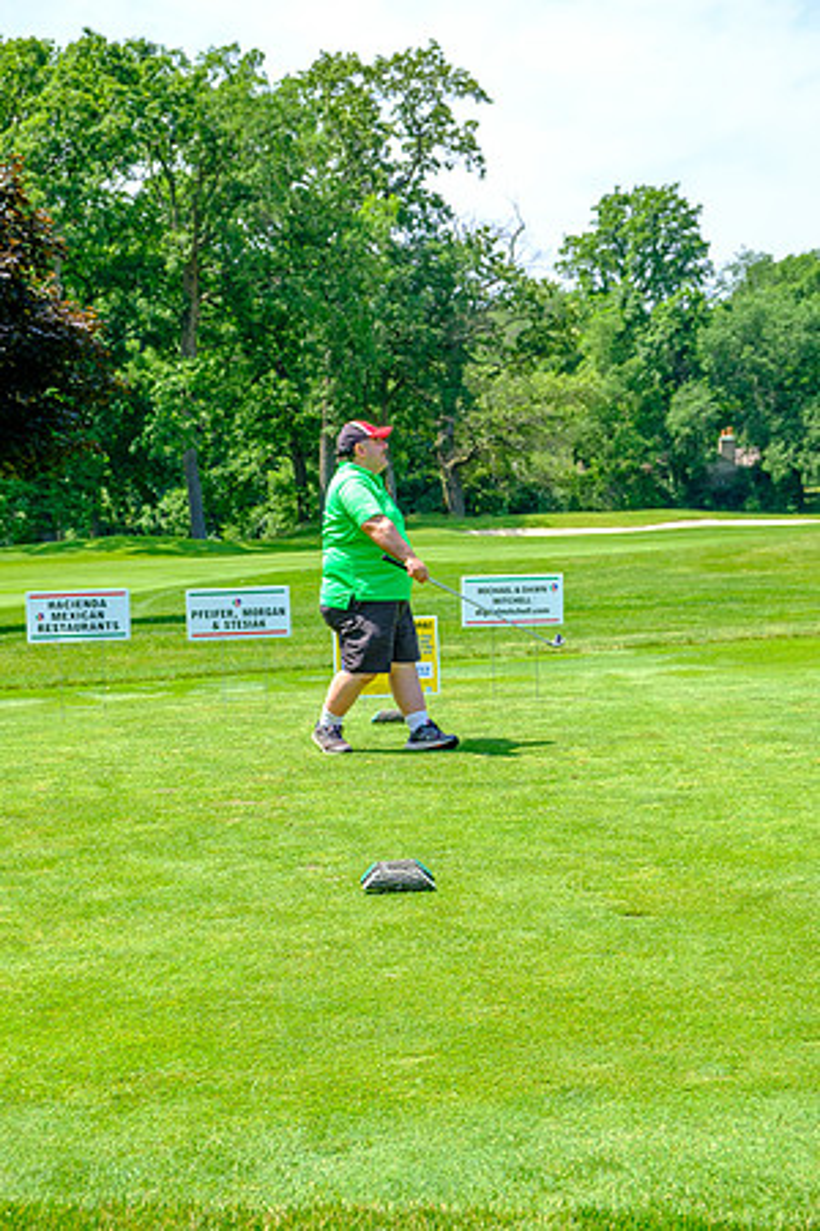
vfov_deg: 35.6
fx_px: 1913
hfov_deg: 24.2
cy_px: 616
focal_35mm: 56
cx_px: 410
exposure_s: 1/500
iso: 200
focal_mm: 37.4
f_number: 5
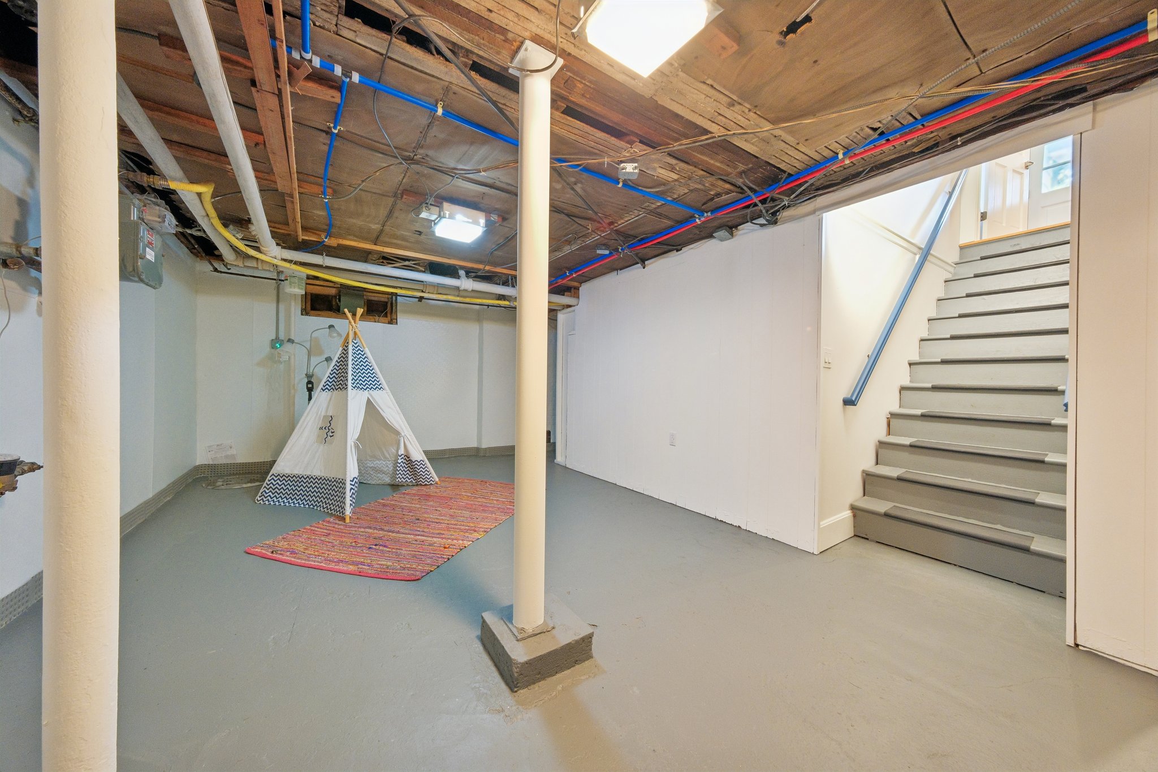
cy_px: 386
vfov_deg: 90.0
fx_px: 386
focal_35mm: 12
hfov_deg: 112.6
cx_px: 579
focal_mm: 8
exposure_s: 1/3.33
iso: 640
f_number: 8
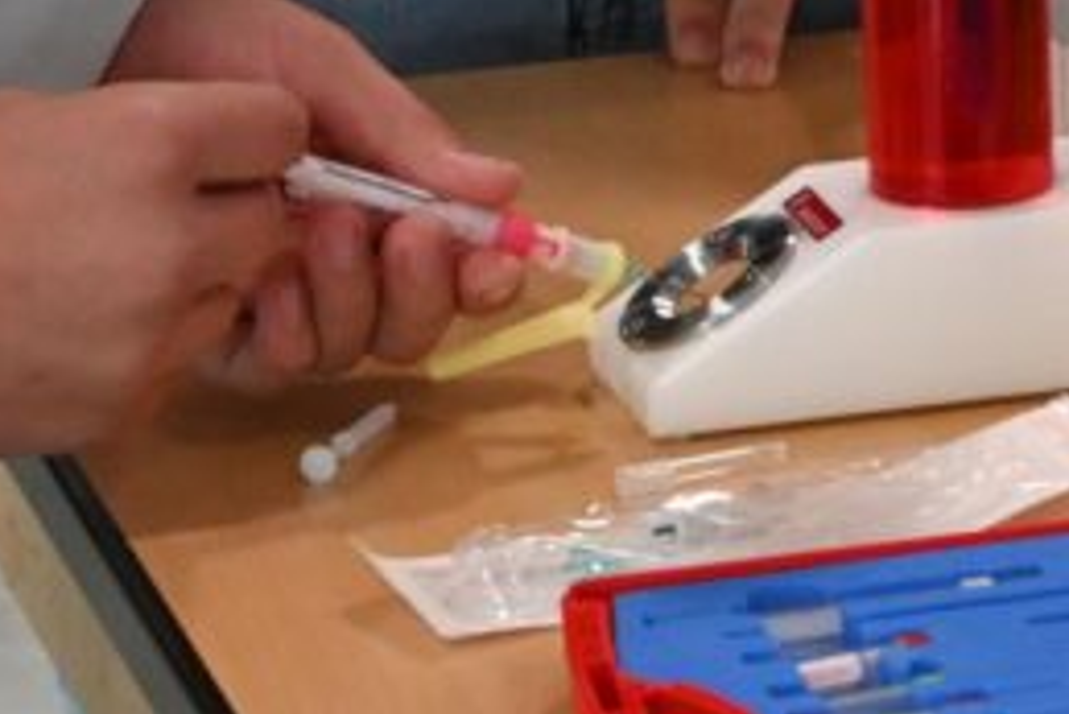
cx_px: 813
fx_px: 8794
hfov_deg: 6.9
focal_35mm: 296
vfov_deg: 4.6
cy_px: 14
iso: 3200
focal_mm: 50
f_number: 6.3
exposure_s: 1/50
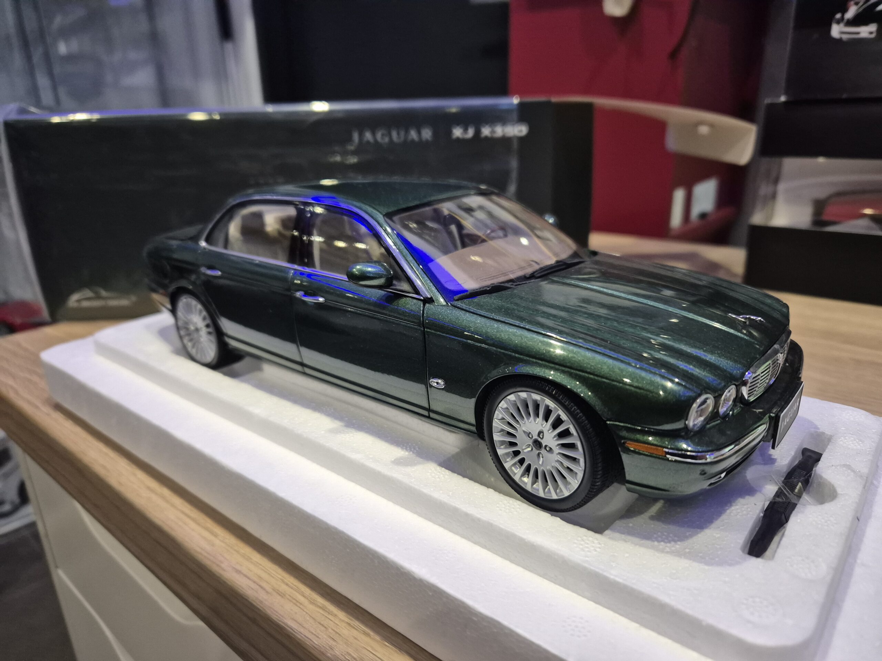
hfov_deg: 73.9
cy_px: 330
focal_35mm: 23
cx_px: 441
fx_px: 586
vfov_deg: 58.9
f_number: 1.8
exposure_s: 1/100
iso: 1000
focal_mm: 5.4
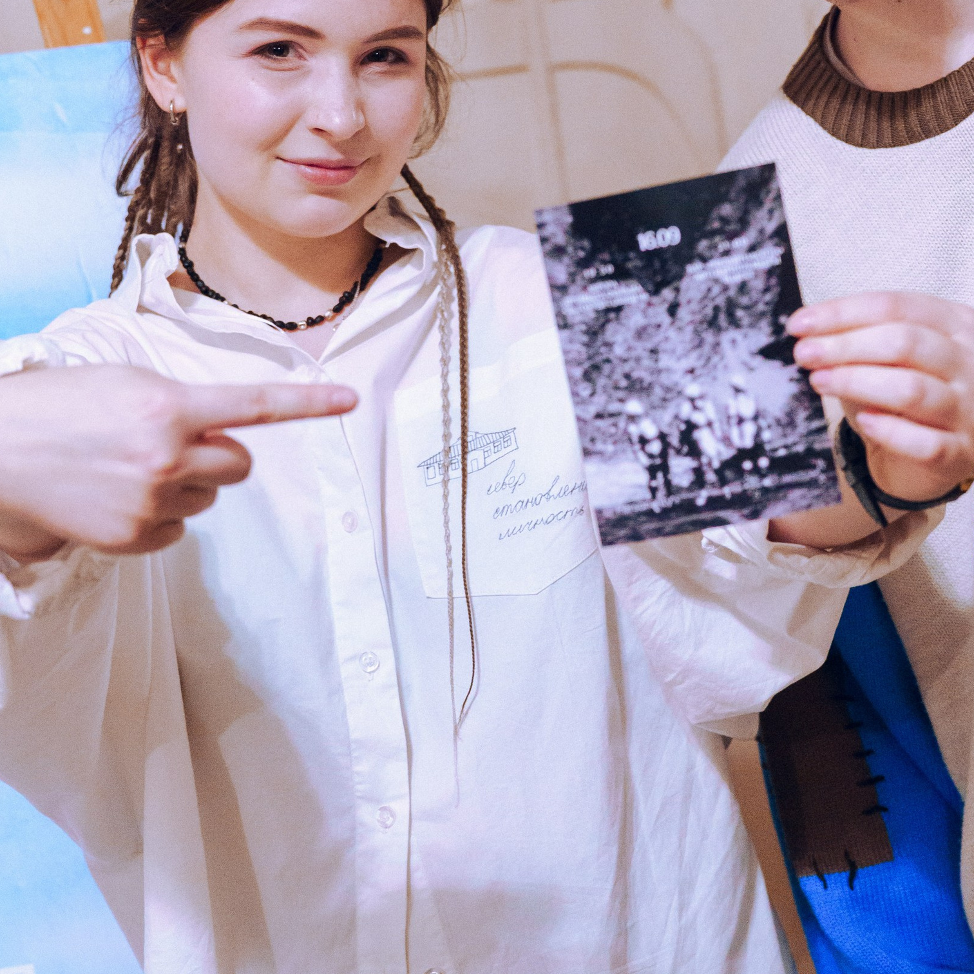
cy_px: 383
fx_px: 2610
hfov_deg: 21.1
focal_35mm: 82
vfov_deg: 21.1
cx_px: 383
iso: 2000
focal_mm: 38
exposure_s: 1/125
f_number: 2.8
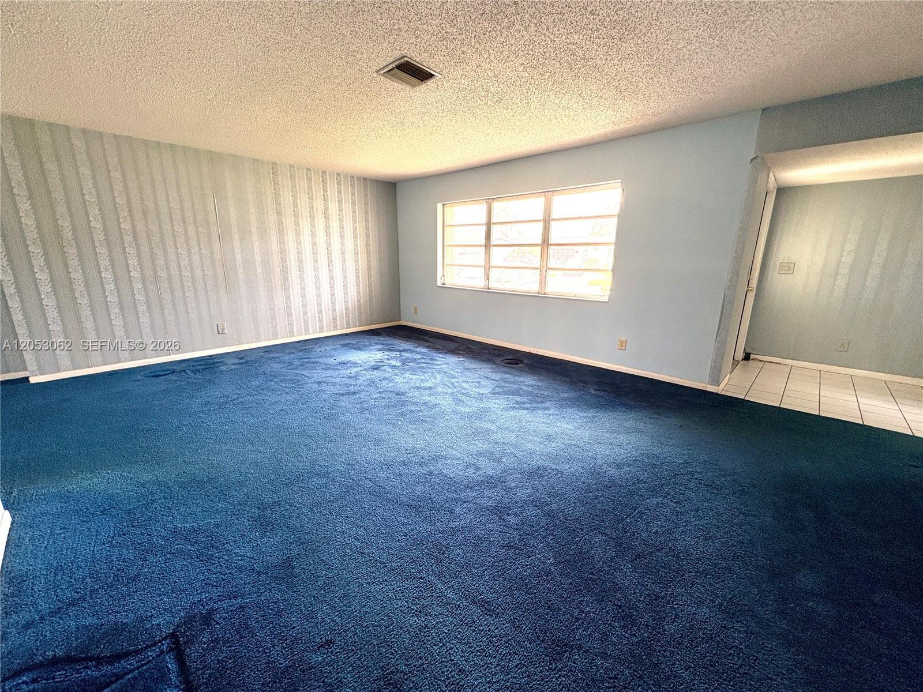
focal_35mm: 14
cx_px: 462
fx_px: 373
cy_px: 346
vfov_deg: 85.7
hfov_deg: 102.1
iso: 200
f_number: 2.2
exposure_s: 1/99
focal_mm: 2.22
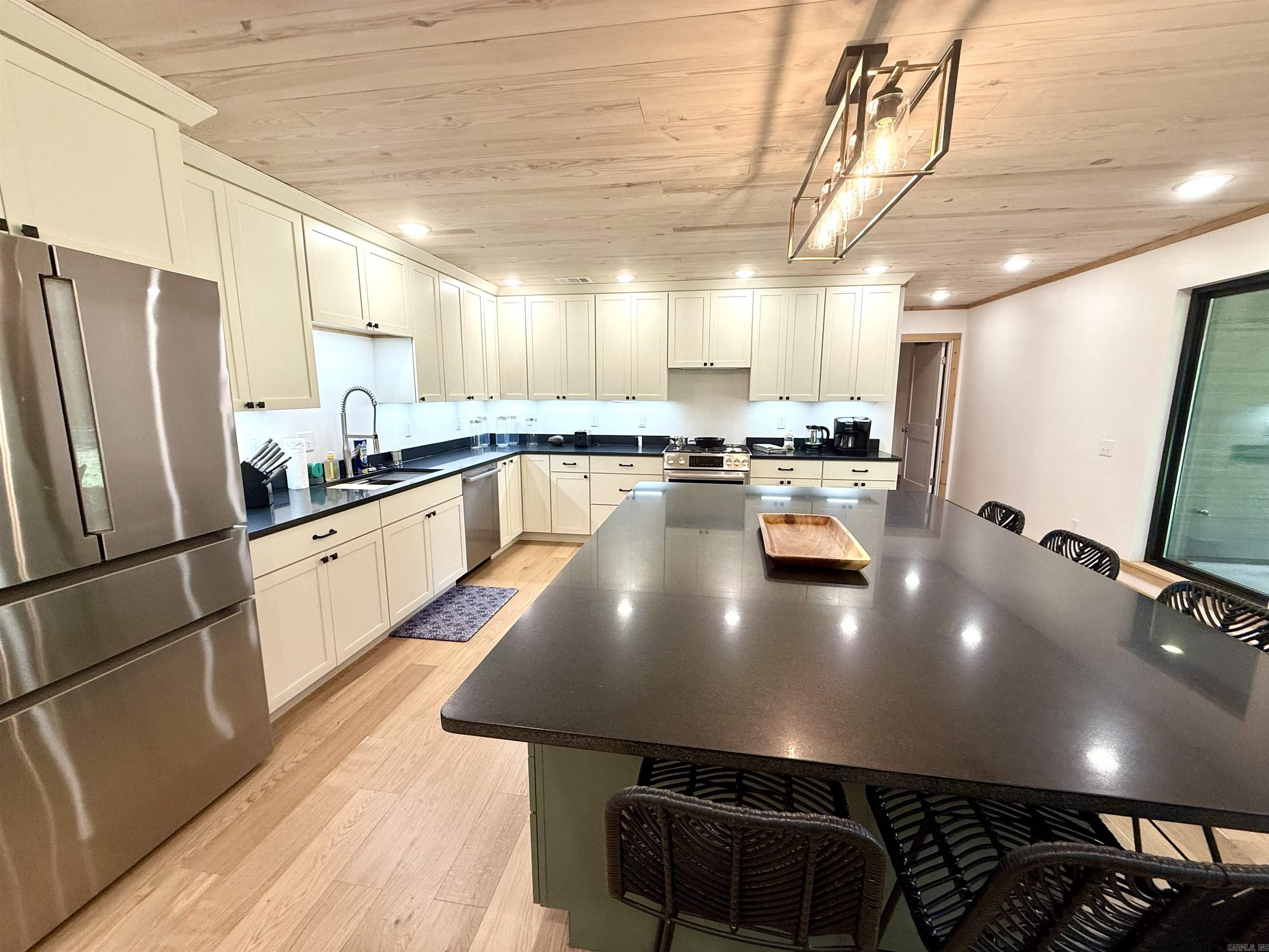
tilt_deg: -9.3
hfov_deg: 102.1
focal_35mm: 14
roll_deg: -0.1
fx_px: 513
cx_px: 634
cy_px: 476
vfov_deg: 85.7
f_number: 2.2
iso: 125
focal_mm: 2.22
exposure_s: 1/120
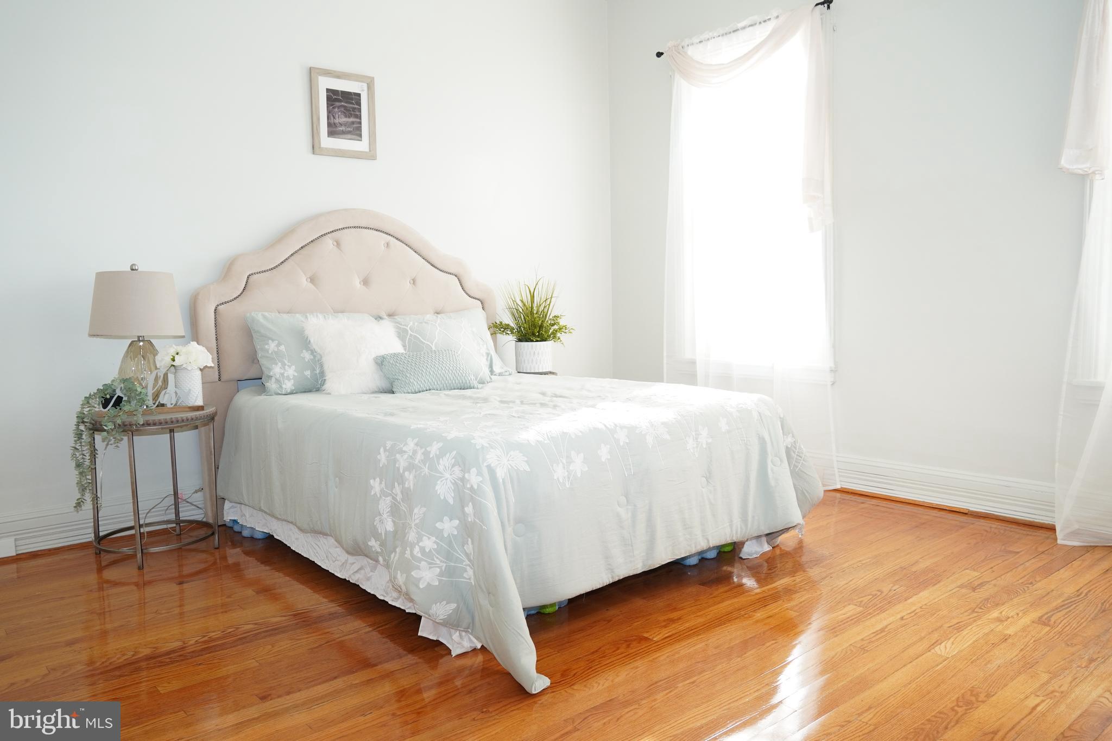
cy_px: 370
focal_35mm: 27
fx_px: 834
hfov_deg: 67.4
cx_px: 556
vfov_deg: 47.9
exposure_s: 1/100
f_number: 5
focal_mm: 18
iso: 500
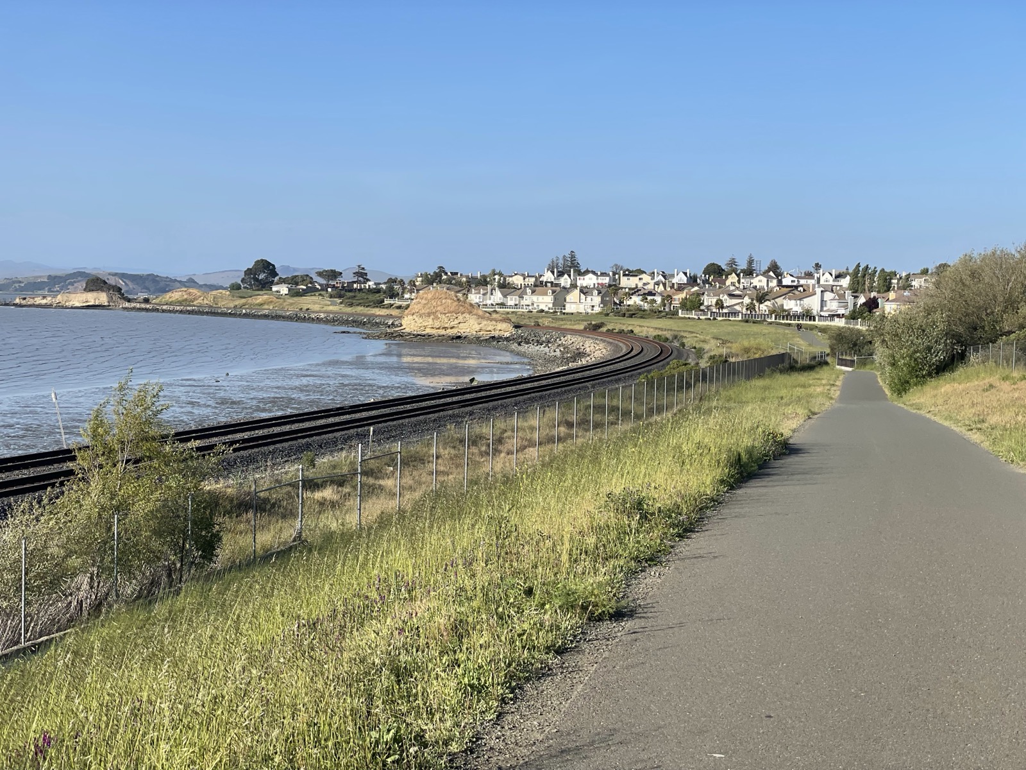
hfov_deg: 36.8
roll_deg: -1.0
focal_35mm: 52
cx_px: 513
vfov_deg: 28.0
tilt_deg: -1.9
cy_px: 385
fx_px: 1541
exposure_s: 1/1497
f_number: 2
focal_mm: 6
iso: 25
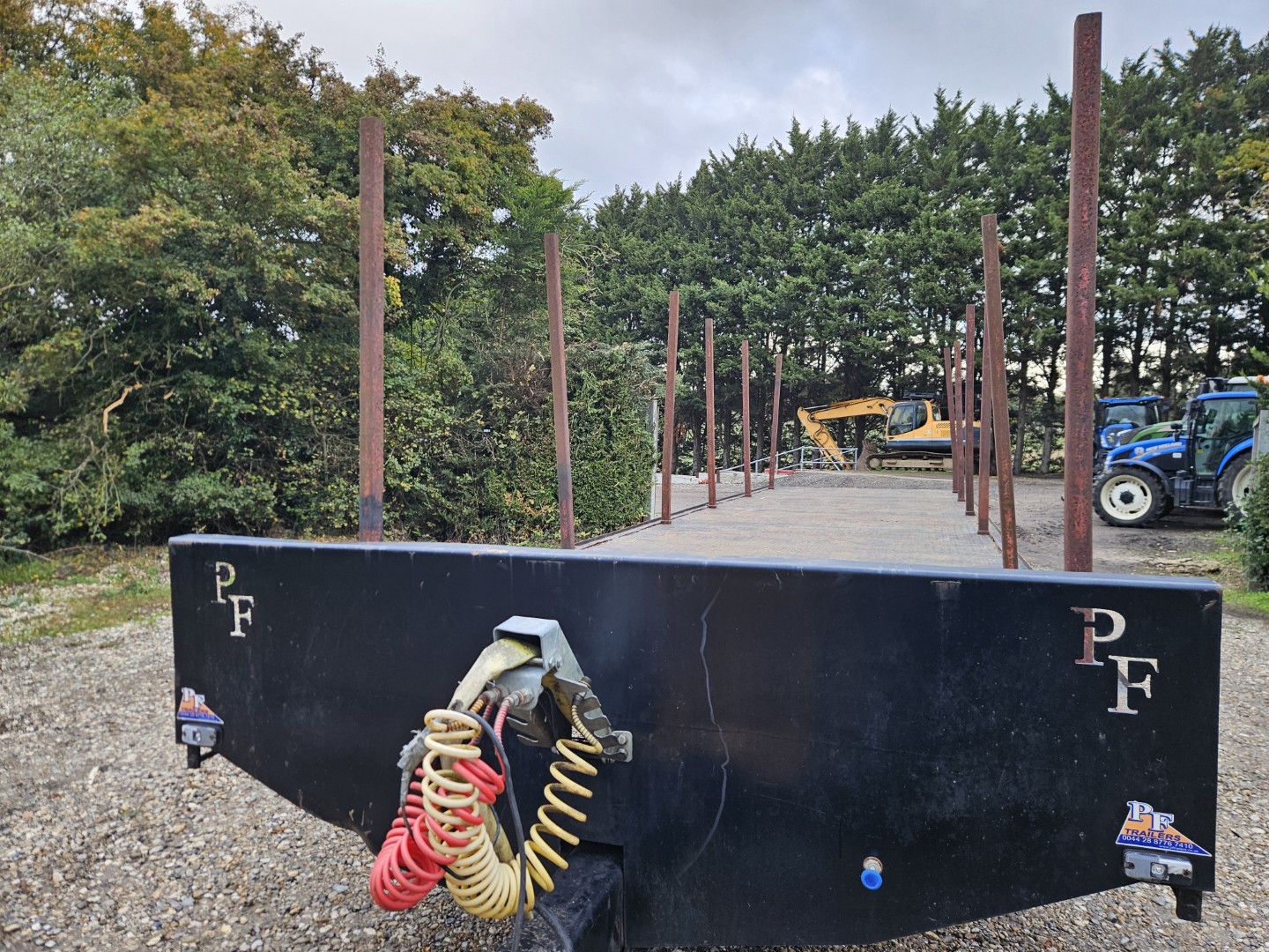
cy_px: 476
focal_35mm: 23
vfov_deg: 58.9
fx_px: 843
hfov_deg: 73.9
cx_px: 634
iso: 40
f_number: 1.8
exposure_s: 1/100
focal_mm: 5.4
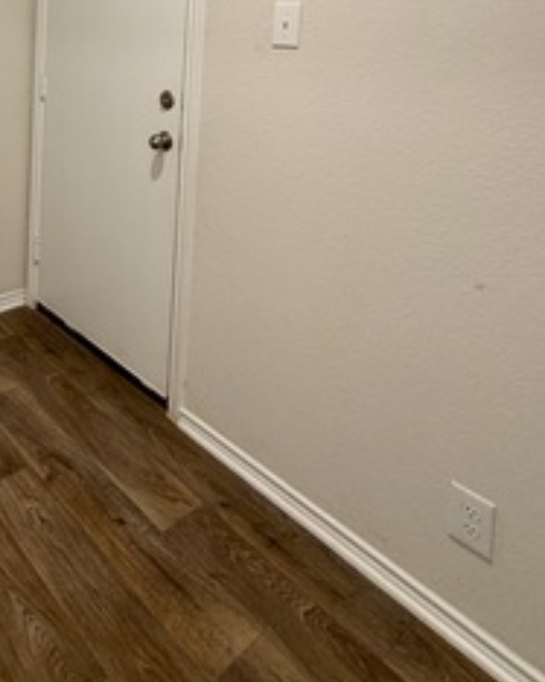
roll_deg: -1.7
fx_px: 565
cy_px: 64
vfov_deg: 54.0
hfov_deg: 46.5
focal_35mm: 28
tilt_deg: -3.7
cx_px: 55
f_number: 2.2
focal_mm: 2.22
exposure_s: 1/60
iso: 200
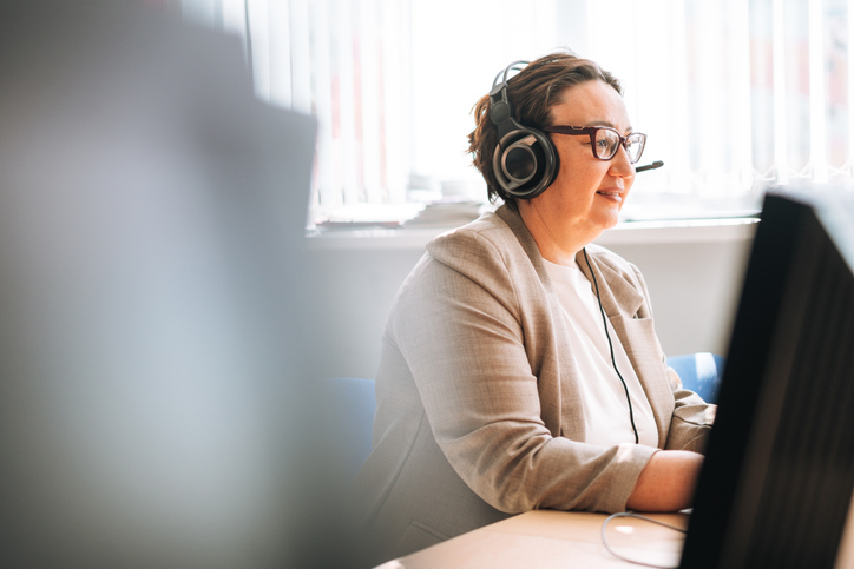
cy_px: 284
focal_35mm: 50
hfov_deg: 39.6
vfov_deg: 27.0
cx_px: 427
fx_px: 1186
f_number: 2
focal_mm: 50
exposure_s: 1/400
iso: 125
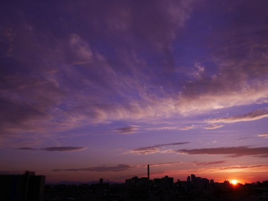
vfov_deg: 39.7
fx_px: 279
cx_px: 134
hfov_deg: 51.3
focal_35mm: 36
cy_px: 100
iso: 200
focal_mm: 18
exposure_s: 1/250
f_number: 7.1
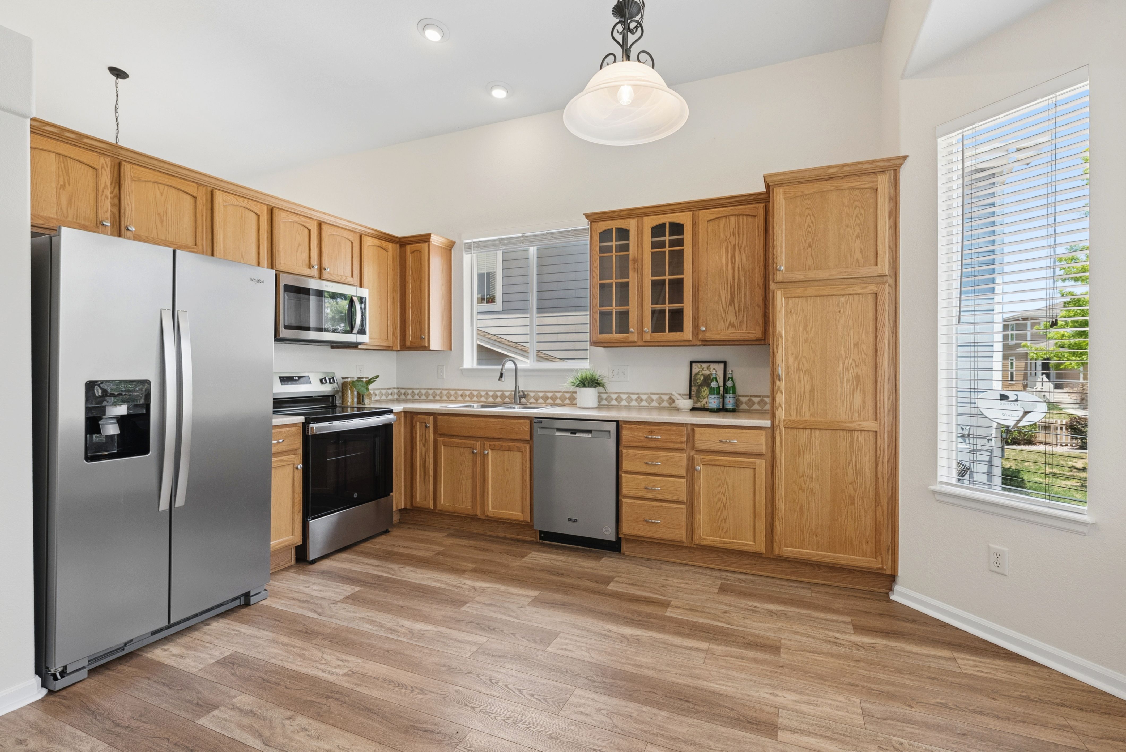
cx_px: 563
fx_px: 532
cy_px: 376
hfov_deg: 93.2
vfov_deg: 70.5
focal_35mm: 17
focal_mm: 17
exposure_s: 1/160
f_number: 8
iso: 1250
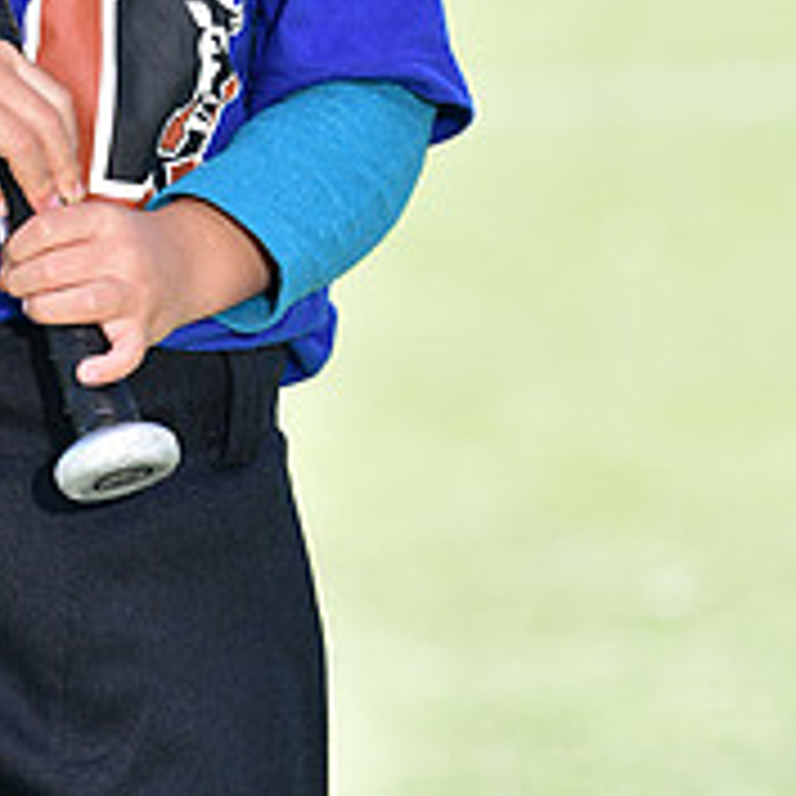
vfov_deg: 3.1
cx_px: 61
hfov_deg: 3.2
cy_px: -207
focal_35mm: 556
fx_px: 14465
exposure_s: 1/160
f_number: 5.6
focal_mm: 200
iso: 100
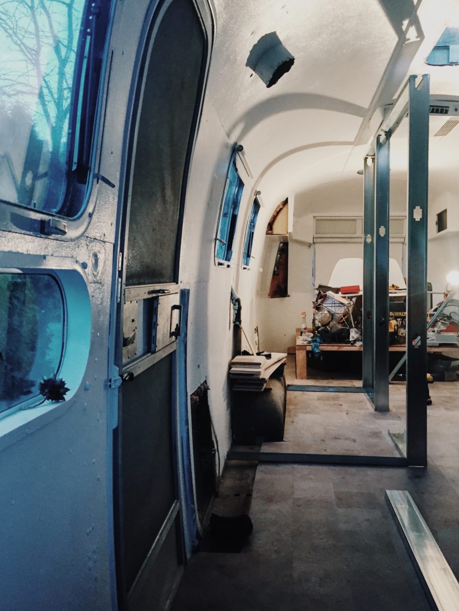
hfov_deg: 42.9
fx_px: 583
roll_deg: +1.1
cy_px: 299
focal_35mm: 33
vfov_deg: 55.3
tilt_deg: -2.3
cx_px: 250
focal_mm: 4.15
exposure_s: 1/30
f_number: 2.2
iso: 125
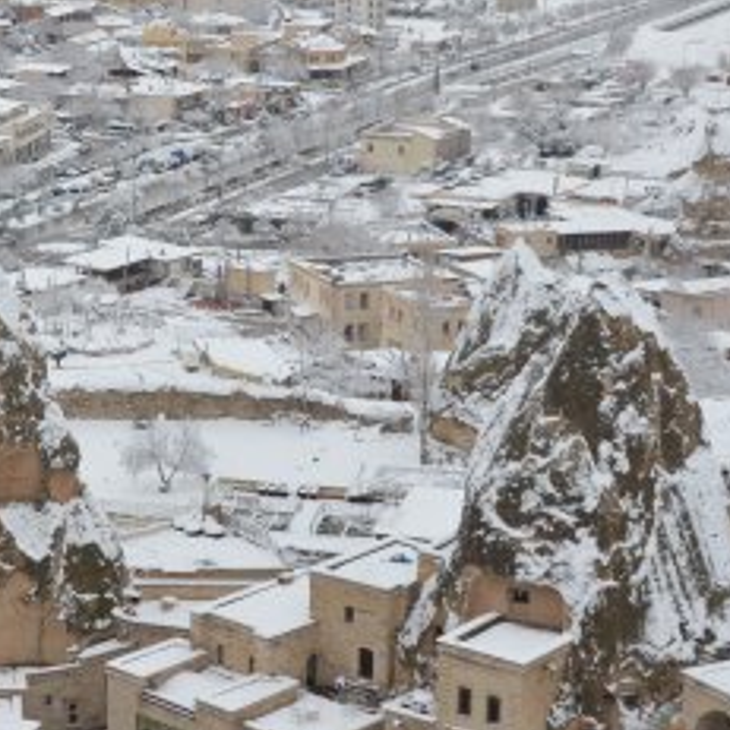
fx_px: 2410
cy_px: 384
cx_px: -3
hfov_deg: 16.8
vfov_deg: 17.2
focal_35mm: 101
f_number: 11
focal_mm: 30
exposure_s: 1/500
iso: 400
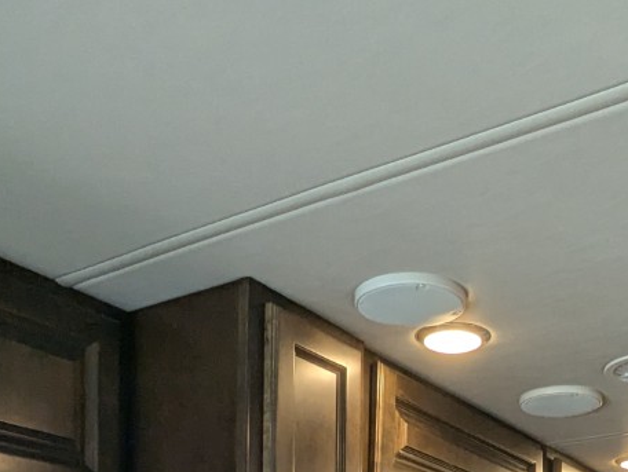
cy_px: 678
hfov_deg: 38.6
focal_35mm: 49
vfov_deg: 24.3
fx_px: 890
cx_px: 401
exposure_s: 1/165
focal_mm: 2.35
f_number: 2.2
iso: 86
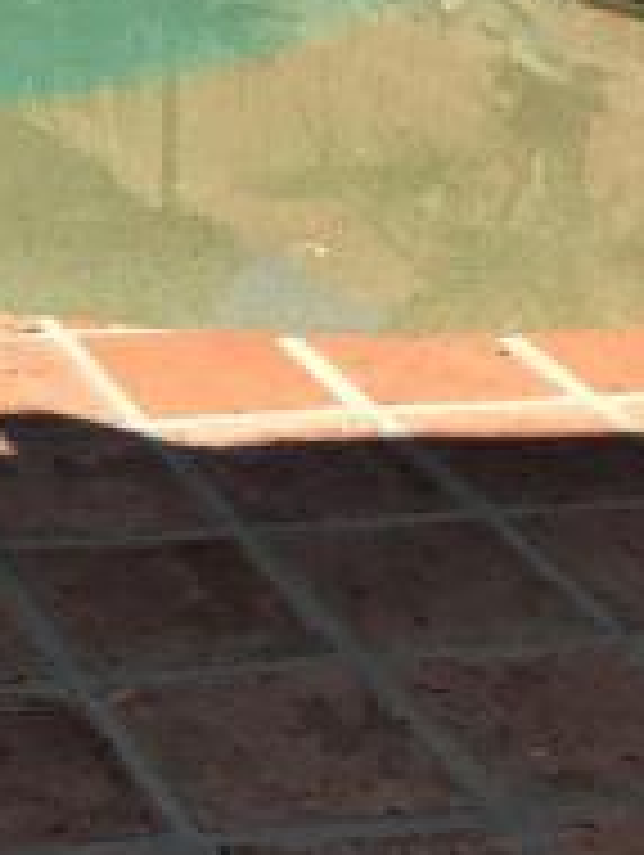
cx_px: -342
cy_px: -392
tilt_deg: -5.8
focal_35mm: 113
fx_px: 2797
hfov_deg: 12.4
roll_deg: +0.6
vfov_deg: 16.1
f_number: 1.8
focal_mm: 3.99
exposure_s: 1/2037
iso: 20
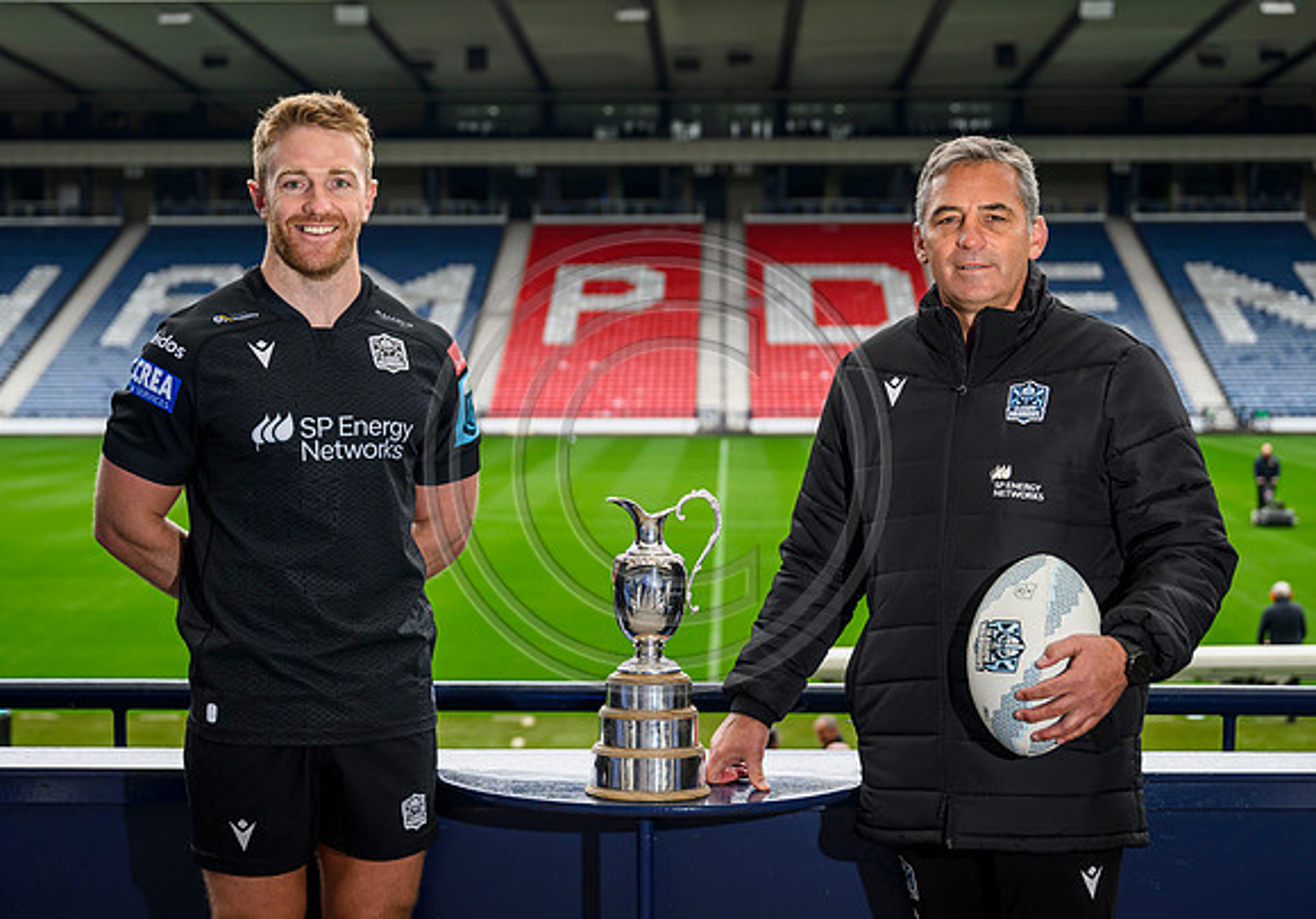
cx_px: 650
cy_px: 458
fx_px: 2472
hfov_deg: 29.8
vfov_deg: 21.1
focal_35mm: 67
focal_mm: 55
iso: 500
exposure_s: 1/160
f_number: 3.5
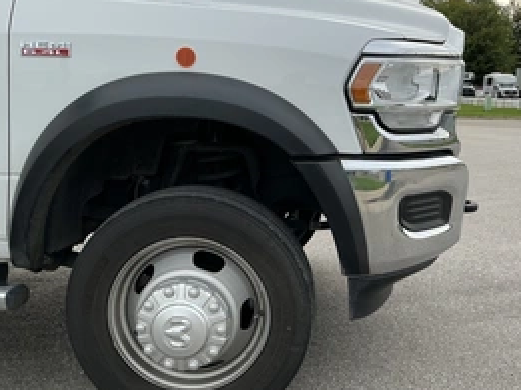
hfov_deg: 43.6
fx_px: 647
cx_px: 319
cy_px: 192
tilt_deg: -8.5
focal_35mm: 43
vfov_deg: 33.6
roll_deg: -0.4
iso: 25
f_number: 1.8
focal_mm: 3
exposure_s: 1/770
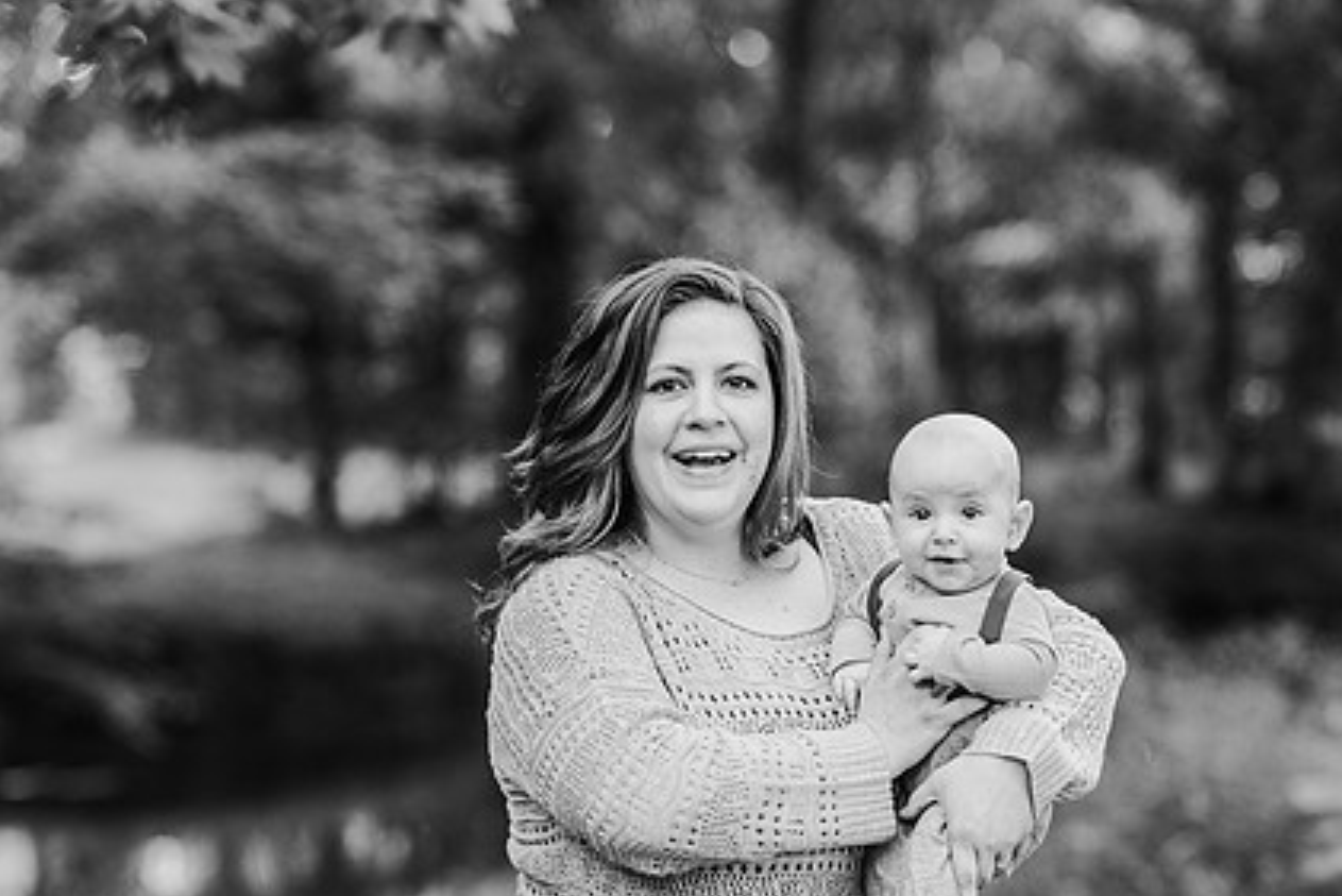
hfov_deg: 17.5
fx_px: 4363
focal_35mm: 117
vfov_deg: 11.7
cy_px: 588
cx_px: 743
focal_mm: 85
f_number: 2.2
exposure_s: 1/200
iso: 200
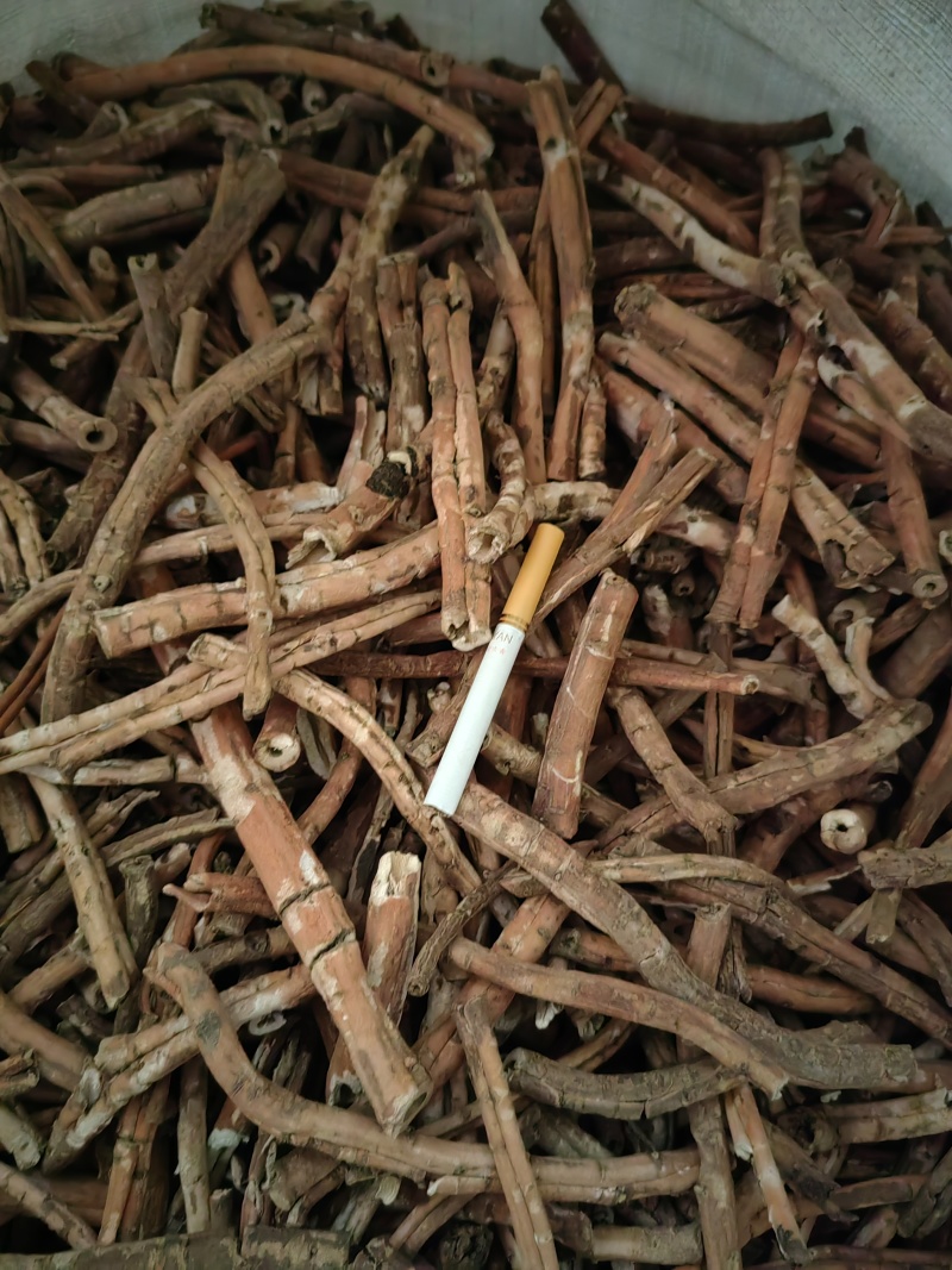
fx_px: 990
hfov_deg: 51.3
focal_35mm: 27
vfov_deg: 65.3
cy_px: 635
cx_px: 476
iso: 3200
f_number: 1.9
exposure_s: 1/16.7
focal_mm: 5.52
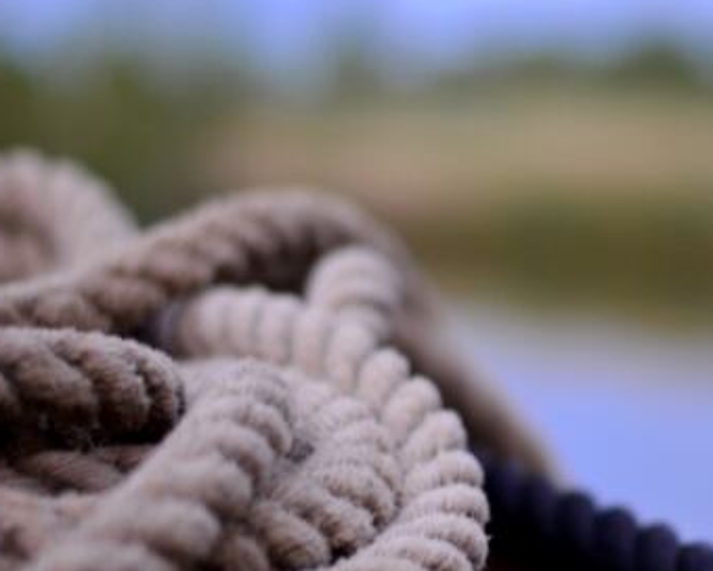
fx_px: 2785
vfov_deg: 11.7
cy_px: 379
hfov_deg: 14.5
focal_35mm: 132
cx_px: 608
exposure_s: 1/13
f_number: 1.8
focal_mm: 50
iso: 400
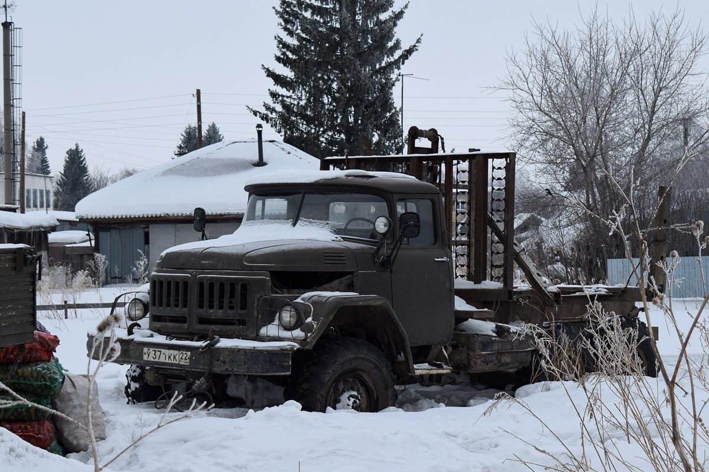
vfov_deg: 18.9
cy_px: 236
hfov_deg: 28.1
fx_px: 1418
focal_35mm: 72
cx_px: 354
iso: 200
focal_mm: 48
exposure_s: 1/250
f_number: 8
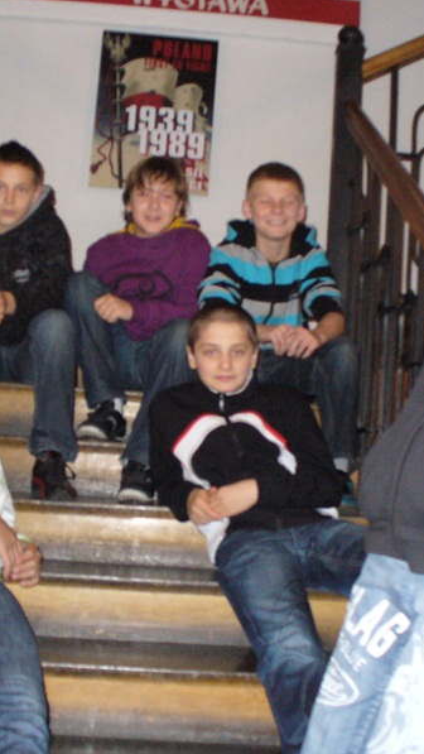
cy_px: 376
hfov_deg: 22.2
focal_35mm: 54
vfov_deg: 38.5
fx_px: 1079
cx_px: 201
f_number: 2.8
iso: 400
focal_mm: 6.1
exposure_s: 1/60
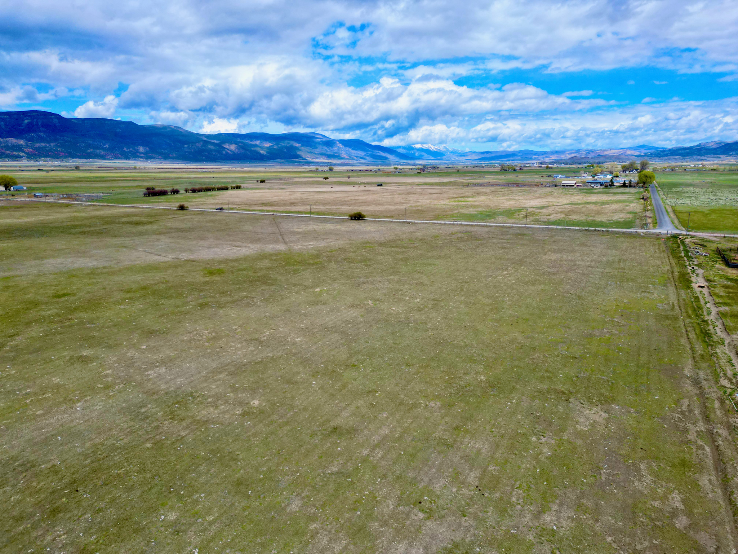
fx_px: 512
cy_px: 277
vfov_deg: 56.8
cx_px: 369
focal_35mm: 24
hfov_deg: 71.6
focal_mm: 6.72
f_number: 1.7
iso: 100
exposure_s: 1/3200
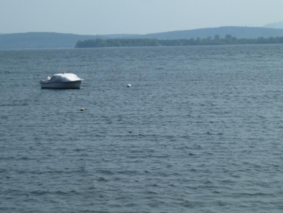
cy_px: 88
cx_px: 158
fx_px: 1006
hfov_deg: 16.0
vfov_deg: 12.1
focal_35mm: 123
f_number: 5.6
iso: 80
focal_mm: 17
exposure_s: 1/500
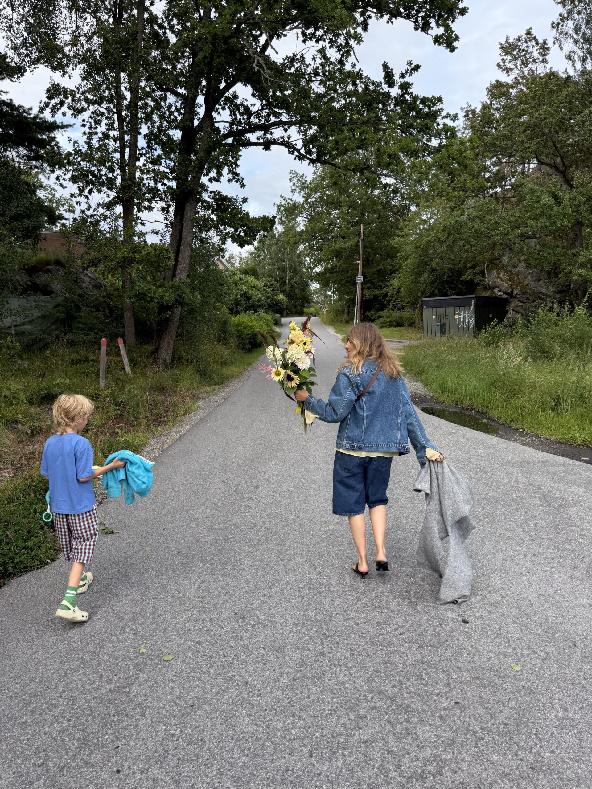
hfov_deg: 56.8
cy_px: 394
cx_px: 296
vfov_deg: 71.6
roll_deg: +1.3
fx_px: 547
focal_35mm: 24
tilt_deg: -6.3
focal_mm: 6.76
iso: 100
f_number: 1.78
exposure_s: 1/1250
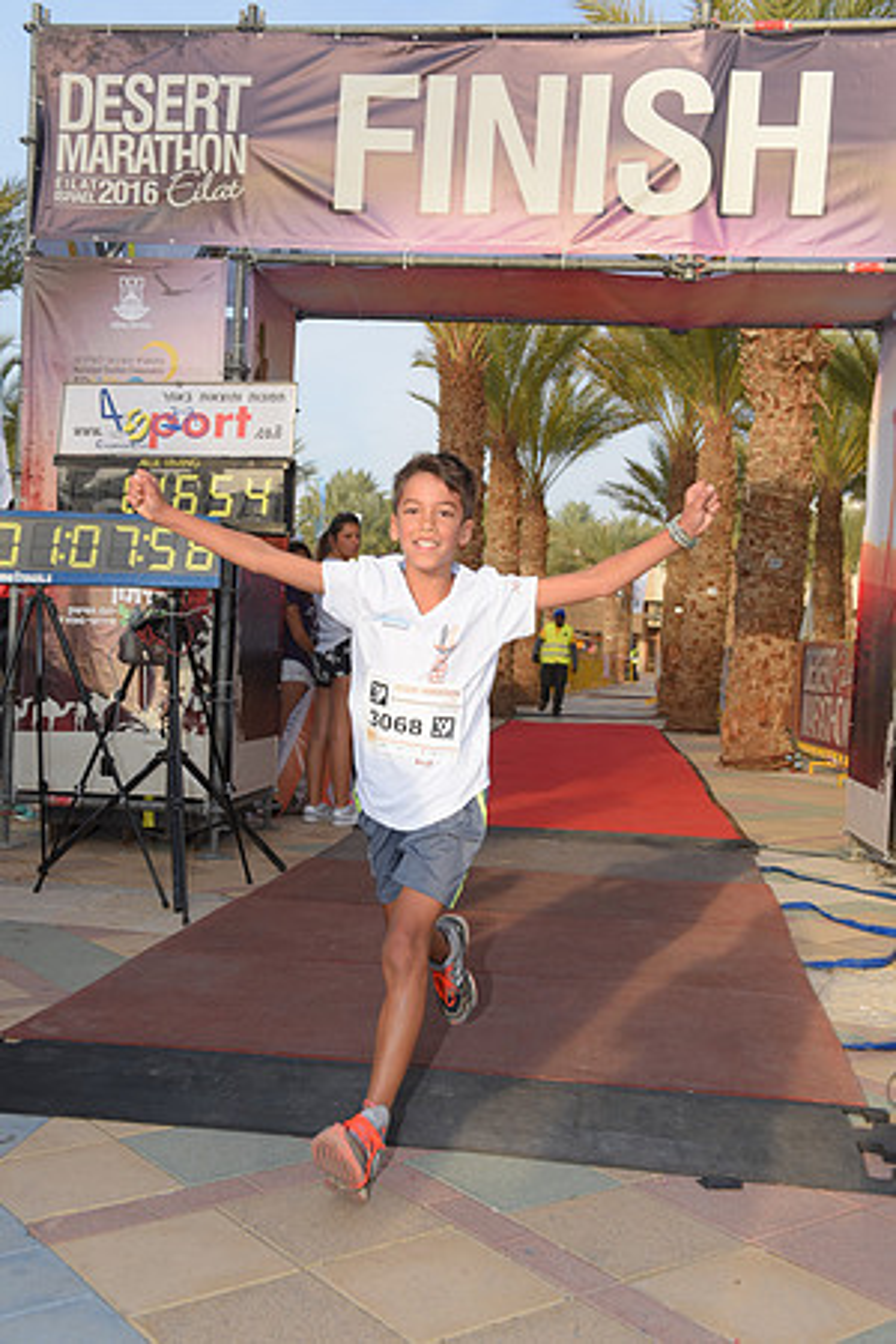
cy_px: 672
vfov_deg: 50.7
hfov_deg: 35.1
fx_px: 1419
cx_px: 448
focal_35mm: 38
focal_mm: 38
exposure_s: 1/320
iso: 160
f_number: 6.3
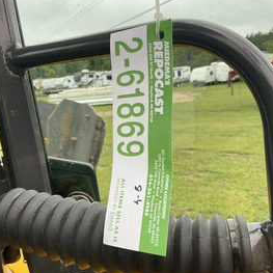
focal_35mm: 39
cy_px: 127
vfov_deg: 42.8
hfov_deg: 42.8
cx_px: 135
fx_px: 348
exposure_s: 1/122
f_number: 1.8
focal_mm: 3
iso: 20
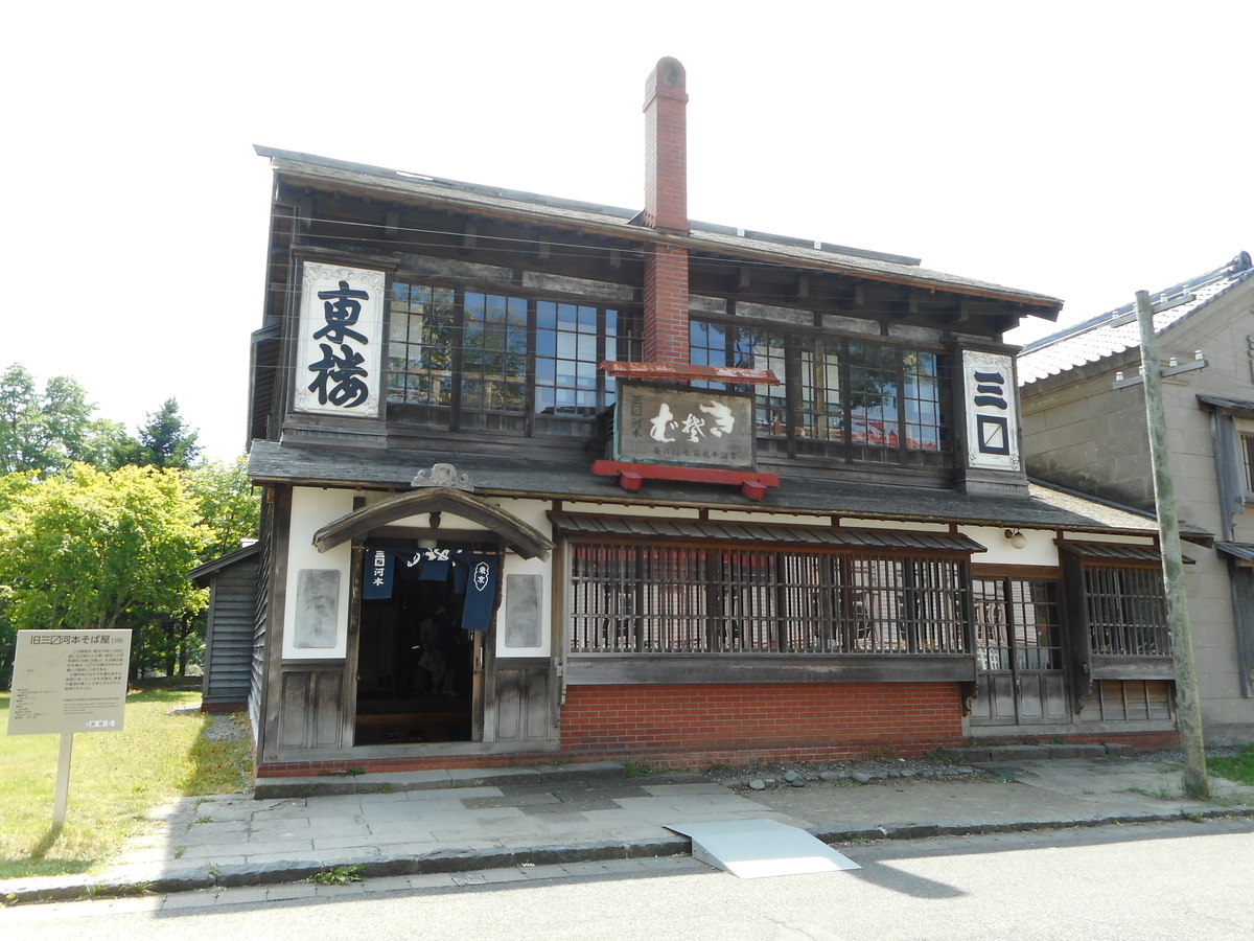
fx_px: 906
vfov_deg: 54.9
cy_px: 470
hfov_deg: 69.4
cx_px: 627
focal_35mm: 25
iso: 80
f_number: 3.7
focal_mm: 4.5
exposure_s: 1/160
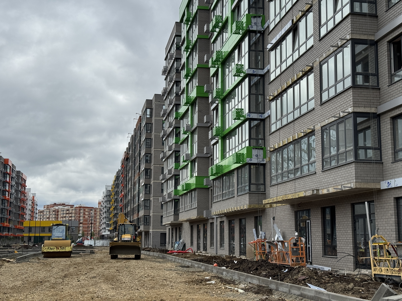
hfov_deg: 39.7
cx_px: 201
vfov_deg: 30.3
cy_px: 150
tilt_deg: +8.7
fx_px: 557
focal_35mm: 48
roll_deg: +0.2
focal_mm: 6.76
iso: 64
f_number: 1.78
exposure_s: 1/7092
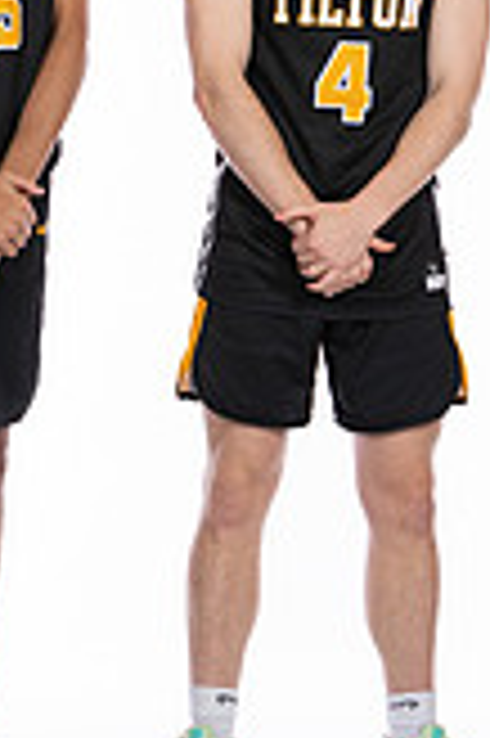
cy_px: 117
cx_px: 324
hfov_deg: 4.8
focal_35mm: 288
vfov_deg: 7.1
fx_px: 5892
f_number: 5.6
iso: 100
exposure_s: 1/100
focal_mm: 70
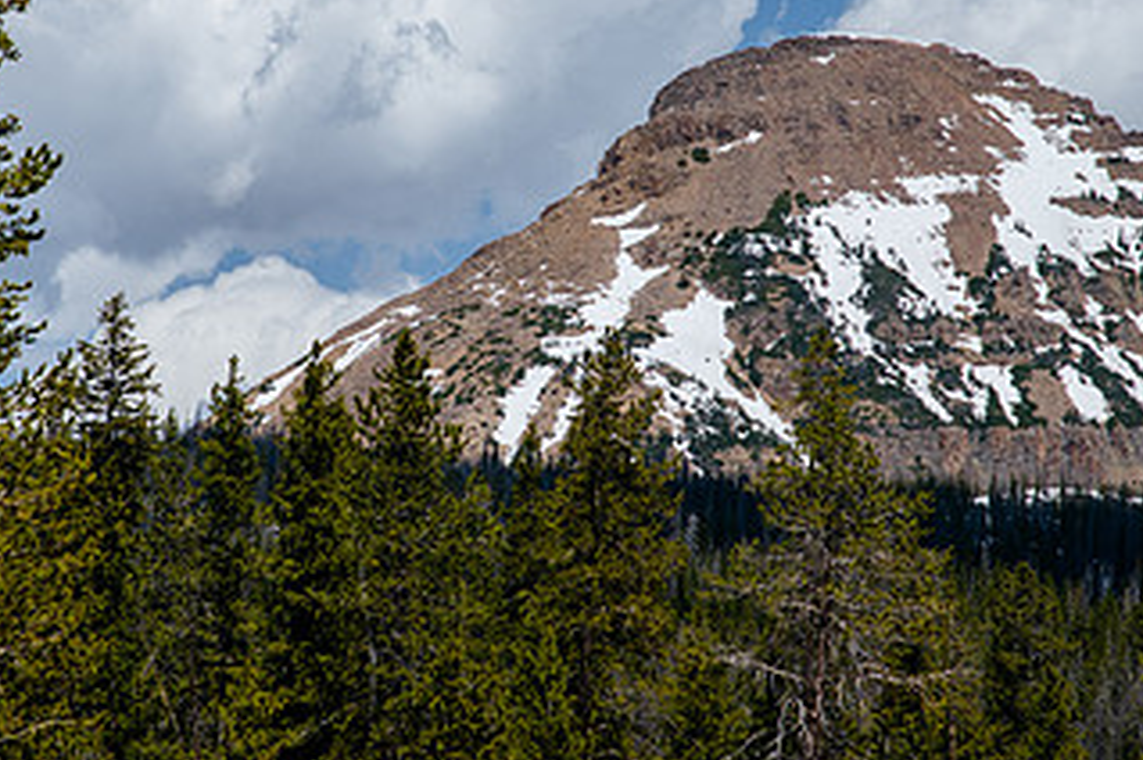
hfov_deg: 9.4
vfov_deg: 6.3
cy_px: 219
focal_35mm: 218
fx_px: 6914
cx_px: 527
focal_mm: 120
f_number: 8
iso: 200
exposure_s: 1/800
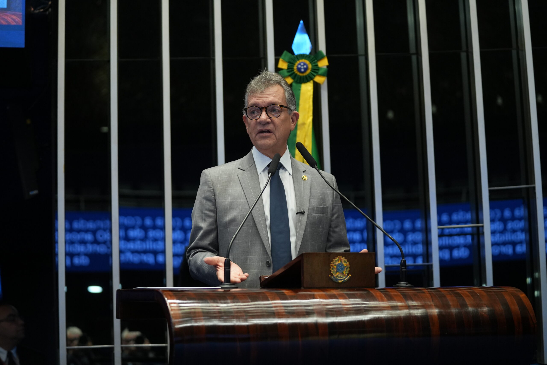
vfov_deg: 19.5
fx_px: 1064
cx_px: 274
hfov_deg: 28.8
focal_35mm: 70
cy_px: 182
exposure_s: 1/160
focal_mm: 70
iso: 2500
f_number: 2.8
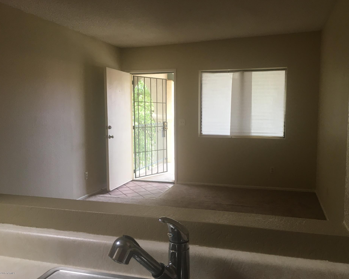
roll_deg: +1.6
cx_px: 189
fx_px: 320
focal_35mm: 31
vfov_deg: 47.1
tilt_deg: -5.1
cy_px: 139
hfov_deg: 57.1
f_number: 2.2
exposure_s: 1/30
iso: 32
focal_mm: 4.15
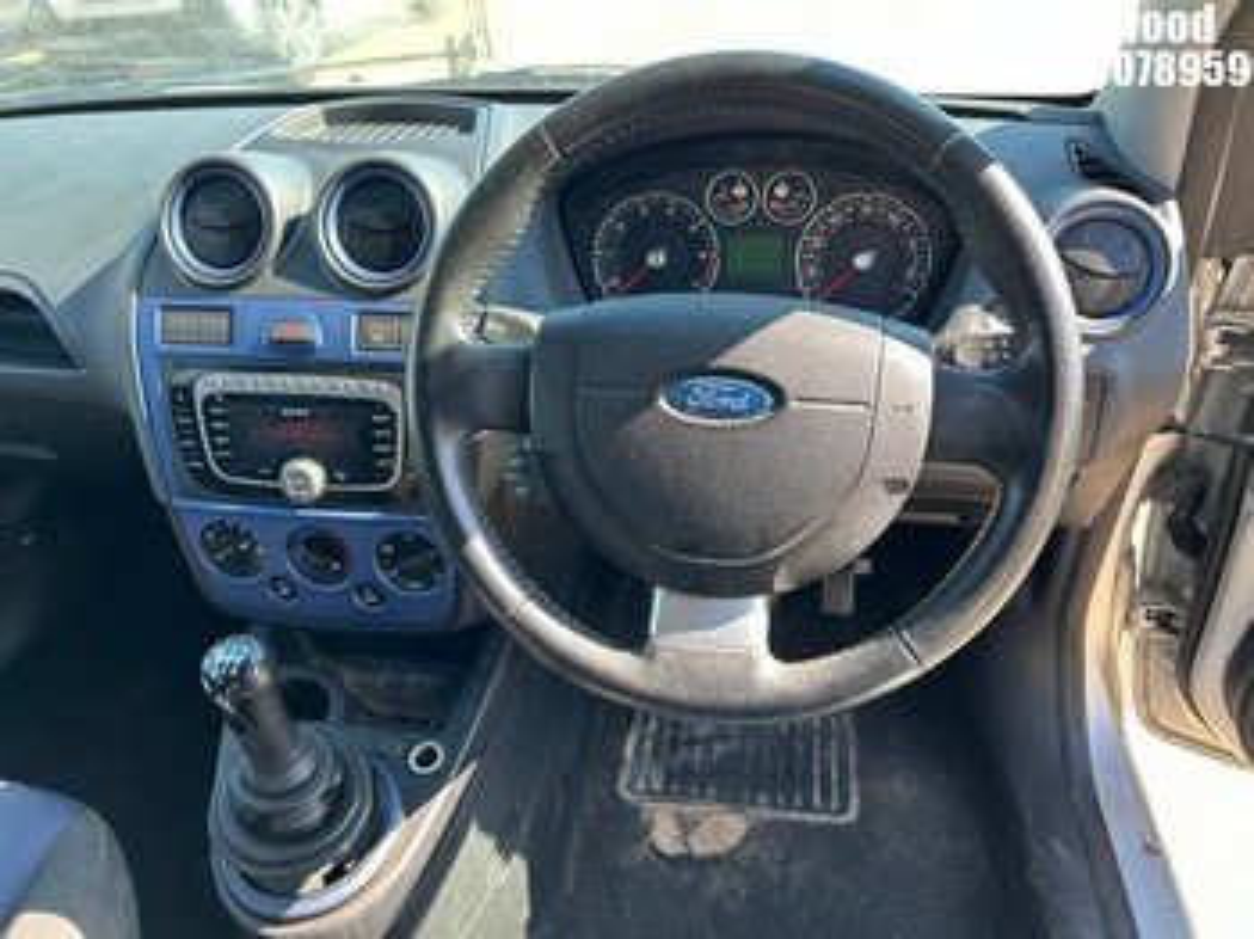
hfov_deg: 67.3
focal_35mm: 26
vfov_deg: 53.0
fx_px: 941
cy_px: 470
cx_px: 627
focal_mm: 5.7
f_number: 1.5
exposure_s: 1/121
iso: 40
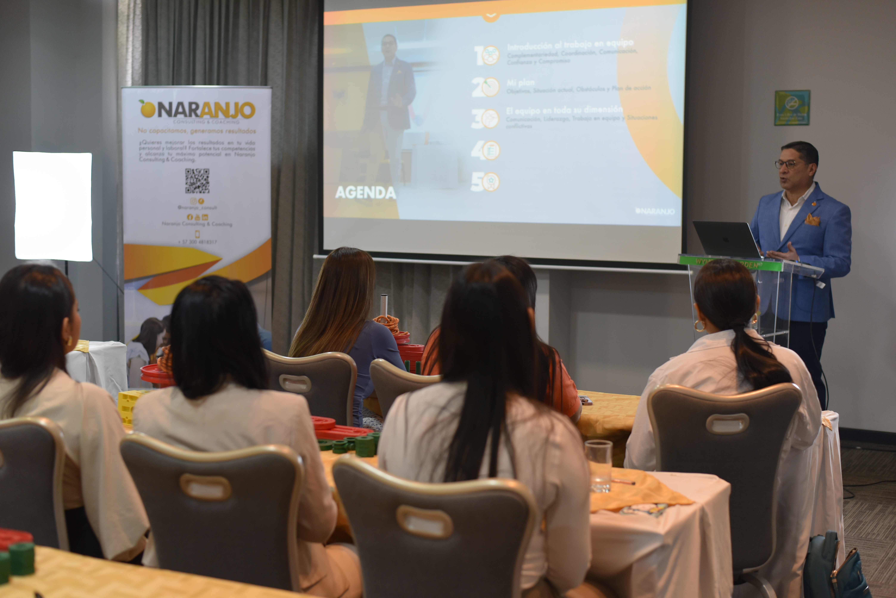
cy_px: 299
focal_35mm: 50
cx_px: 448
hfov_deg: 39.6
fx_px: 1245
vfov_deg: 27.0
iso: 800
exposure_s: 1/125
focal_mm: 50
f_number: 3.2
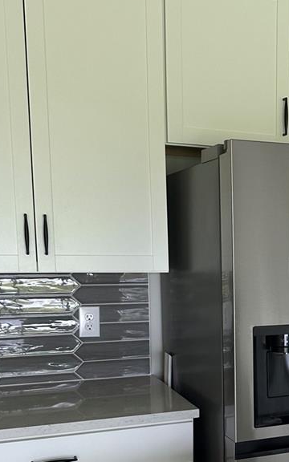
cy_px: 353
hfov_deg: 23.4
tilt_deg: -7.2
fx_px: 668
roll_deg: -2.0
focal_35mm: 53
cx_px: 287
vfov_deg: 37.2
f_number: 1.78
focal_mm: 6.86
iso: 125
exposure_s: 1/121
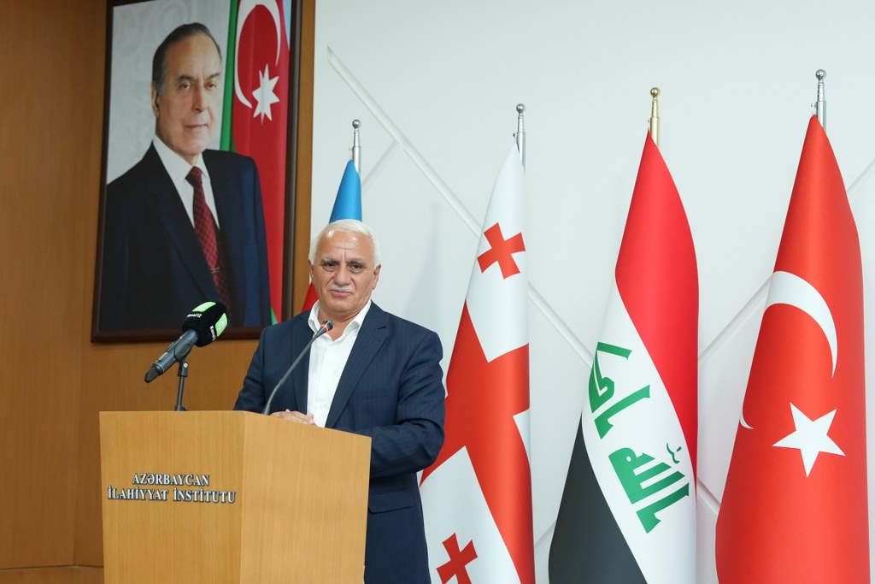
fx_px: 1896
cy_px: 292
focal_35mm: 78
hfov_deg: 26.0
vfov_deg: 17.5
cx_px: 438
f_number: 3.2
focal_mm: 52
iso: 1600
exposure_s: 1/125
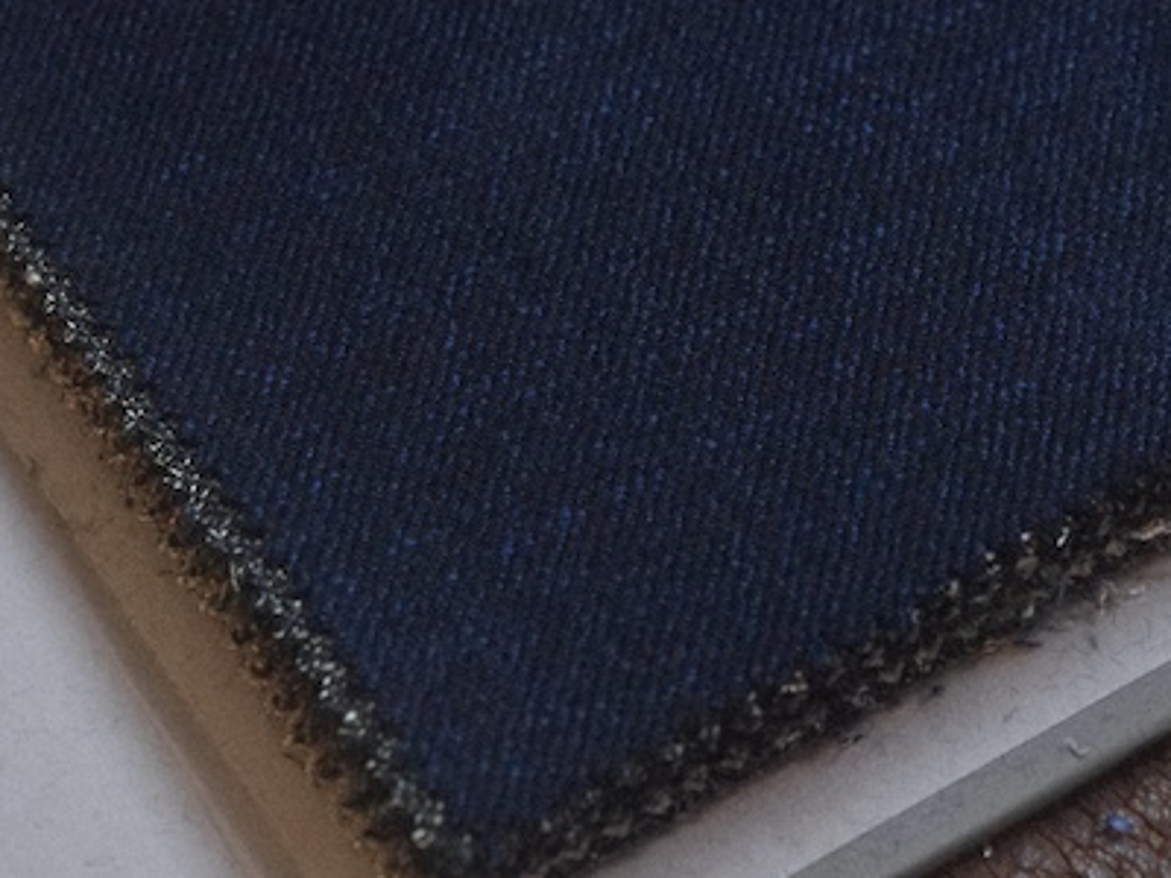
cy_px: 285
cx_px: 583
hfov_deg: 15.6
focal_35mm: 126
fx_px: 4262
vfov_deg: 11.7
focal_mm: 55
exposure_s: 1/125
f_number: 8
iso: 6400
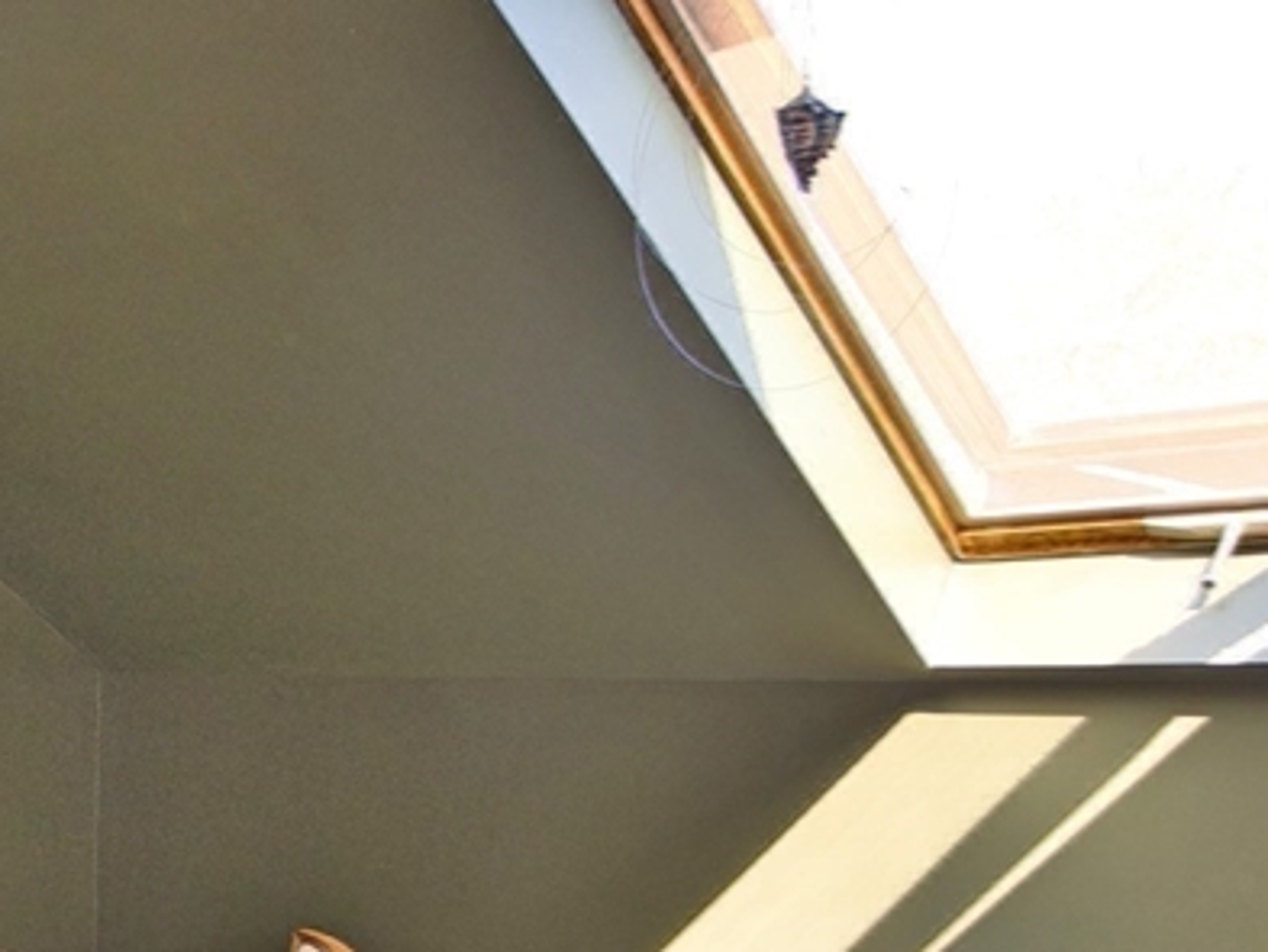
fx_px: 1905
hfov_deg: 32.9
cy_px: 742
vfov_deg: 27.6
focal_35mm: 52
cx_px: -79
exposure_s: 1/125
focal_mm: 10
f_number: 1.8
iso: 100
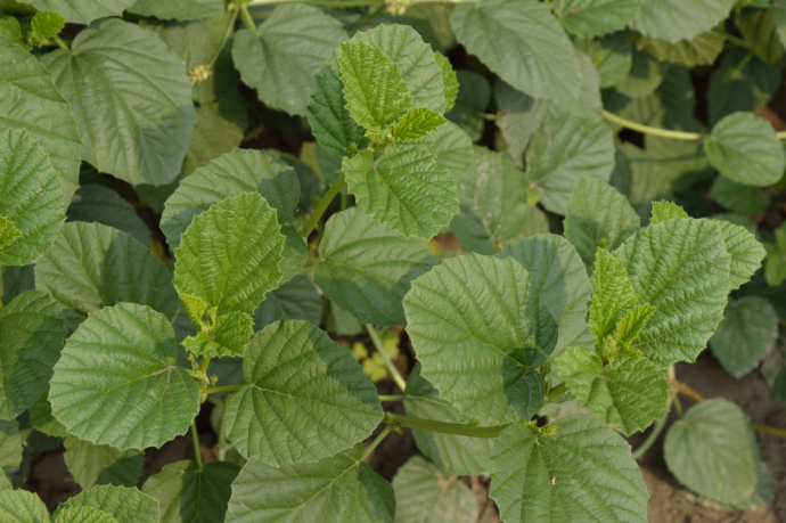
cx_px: 393
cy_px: 262
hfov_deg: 21.9
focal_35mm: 93
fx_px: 2029
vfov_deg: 14.7
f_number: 11
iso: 100
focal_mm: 62
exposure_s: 1/30
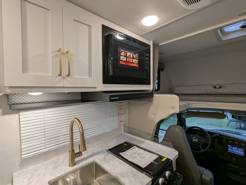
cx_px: 123
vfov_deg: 78.2
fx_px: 114
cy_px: 92
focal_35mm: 16
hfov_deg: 94.4
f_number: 2.2
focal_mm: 2.35
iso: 155
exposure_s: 1/90.5
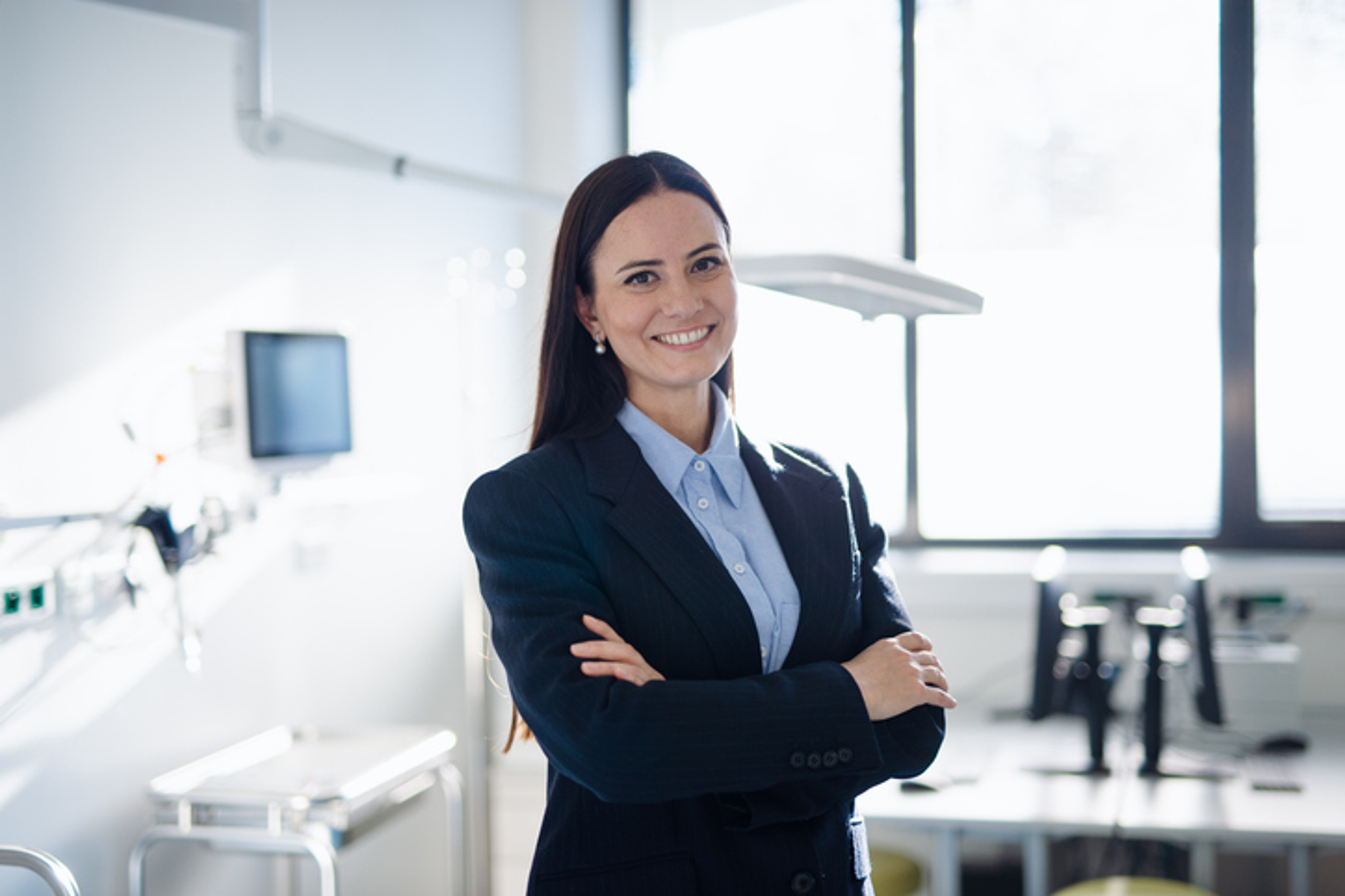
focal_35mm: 50
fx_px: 1867
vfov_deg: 27.0
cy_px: 448
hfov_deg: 39.6
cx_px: 672
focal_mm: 50
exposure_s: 1/250
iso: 400
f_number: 1.6
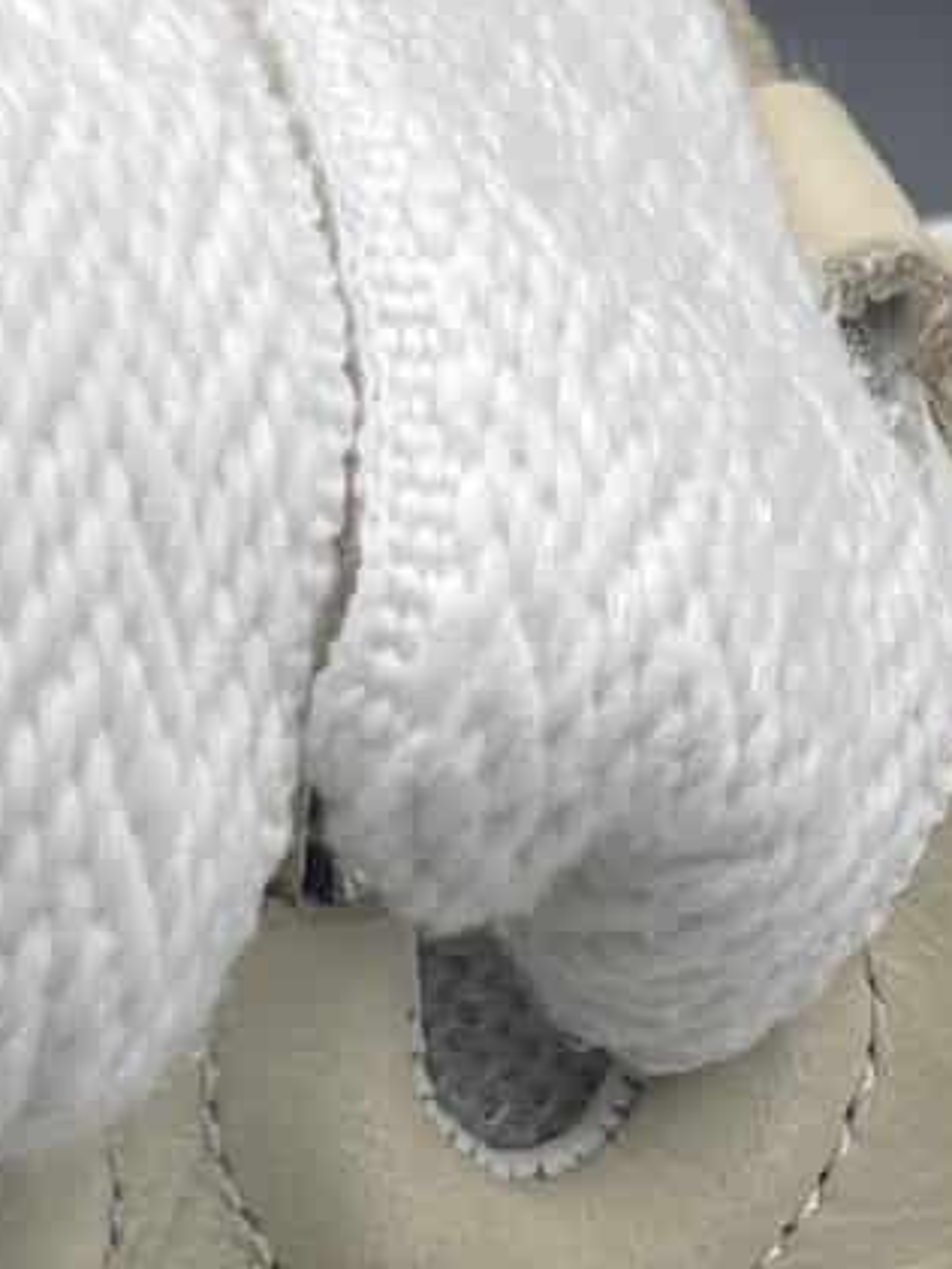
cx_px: 847
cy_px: 1100
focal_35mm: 152
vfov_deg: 12.9
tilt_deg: -41.1
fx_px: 5571
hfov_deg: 9.7
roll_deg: +2.5
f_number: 1.6
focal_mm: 5.1
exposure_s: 1/726
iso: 32
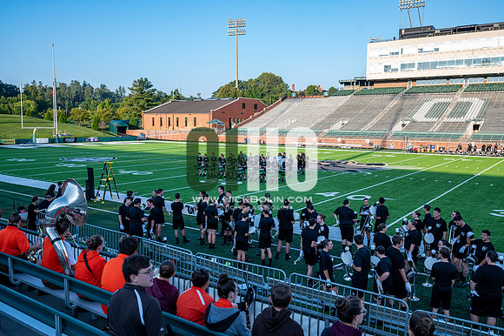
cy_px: 168
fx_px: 420
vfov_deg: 43.6
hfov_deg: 62.0
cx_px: 252
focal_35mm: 30
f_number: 4
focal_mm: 30
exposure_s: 1/1600
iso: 640
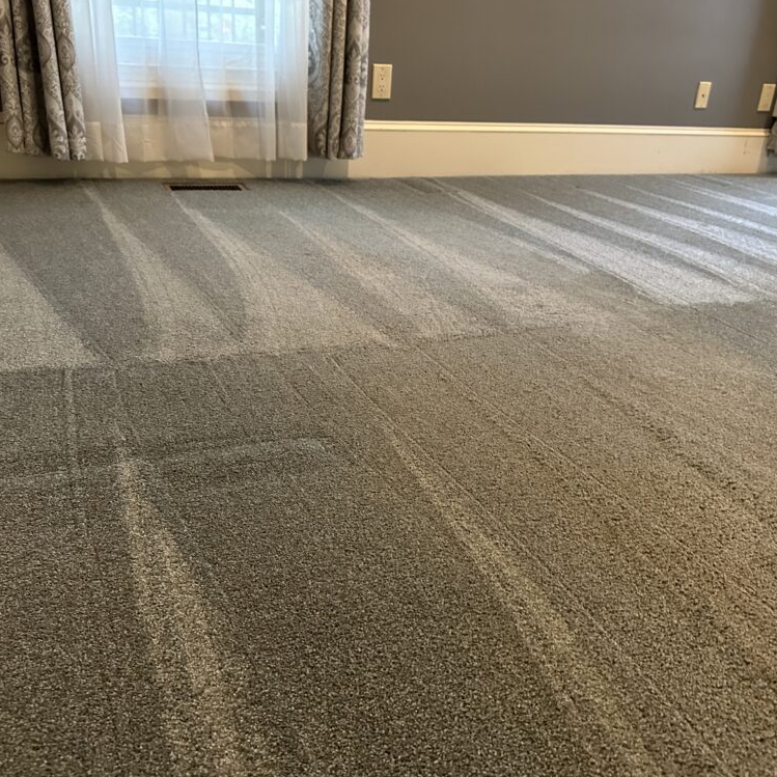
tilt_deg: -25.2
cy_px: 395
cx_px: 369
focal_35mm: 29
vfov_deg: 55.6
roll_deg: -3.6
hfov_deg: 55.6
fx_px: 736
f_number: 1.78
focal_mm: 6.86
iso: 1000
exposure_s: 1/51
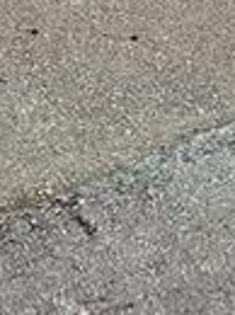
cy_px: -311
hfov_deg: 12.5
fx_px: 1072
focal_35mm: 118
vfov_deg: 14.1
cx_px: 133
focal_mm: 5.4
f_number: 1.8
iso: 25
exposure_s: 1/968
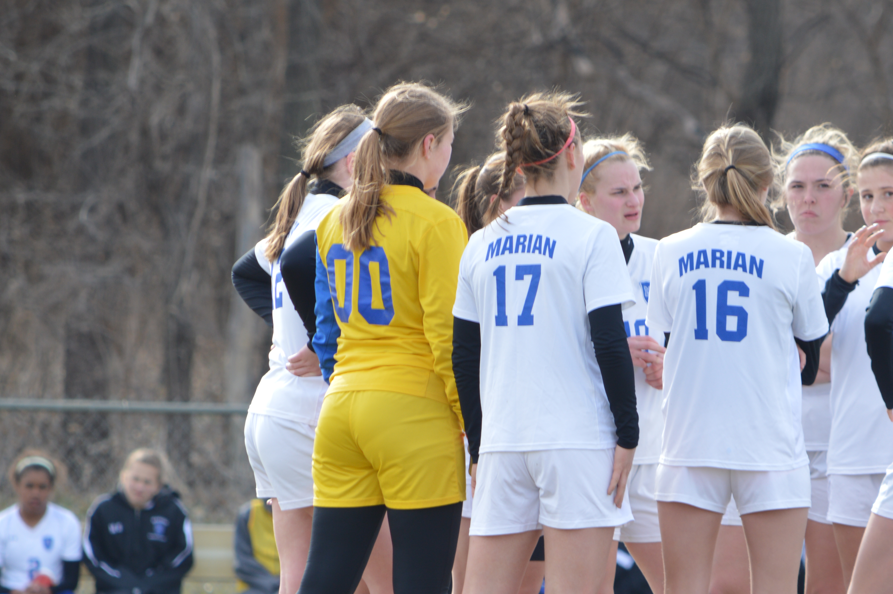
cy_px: 358
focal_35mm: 646
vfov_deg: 2.1
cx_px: 577
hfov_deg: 3.2
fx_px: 16009
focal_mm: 300
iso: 140
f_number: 8
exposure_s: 1/125
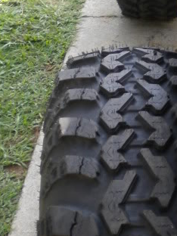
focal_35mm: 115
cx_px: 167
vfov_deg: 17.0
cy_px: 53
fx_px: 784
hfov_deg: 12.8
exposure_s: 1/112
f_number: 3.1
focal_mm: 6.3
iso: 80
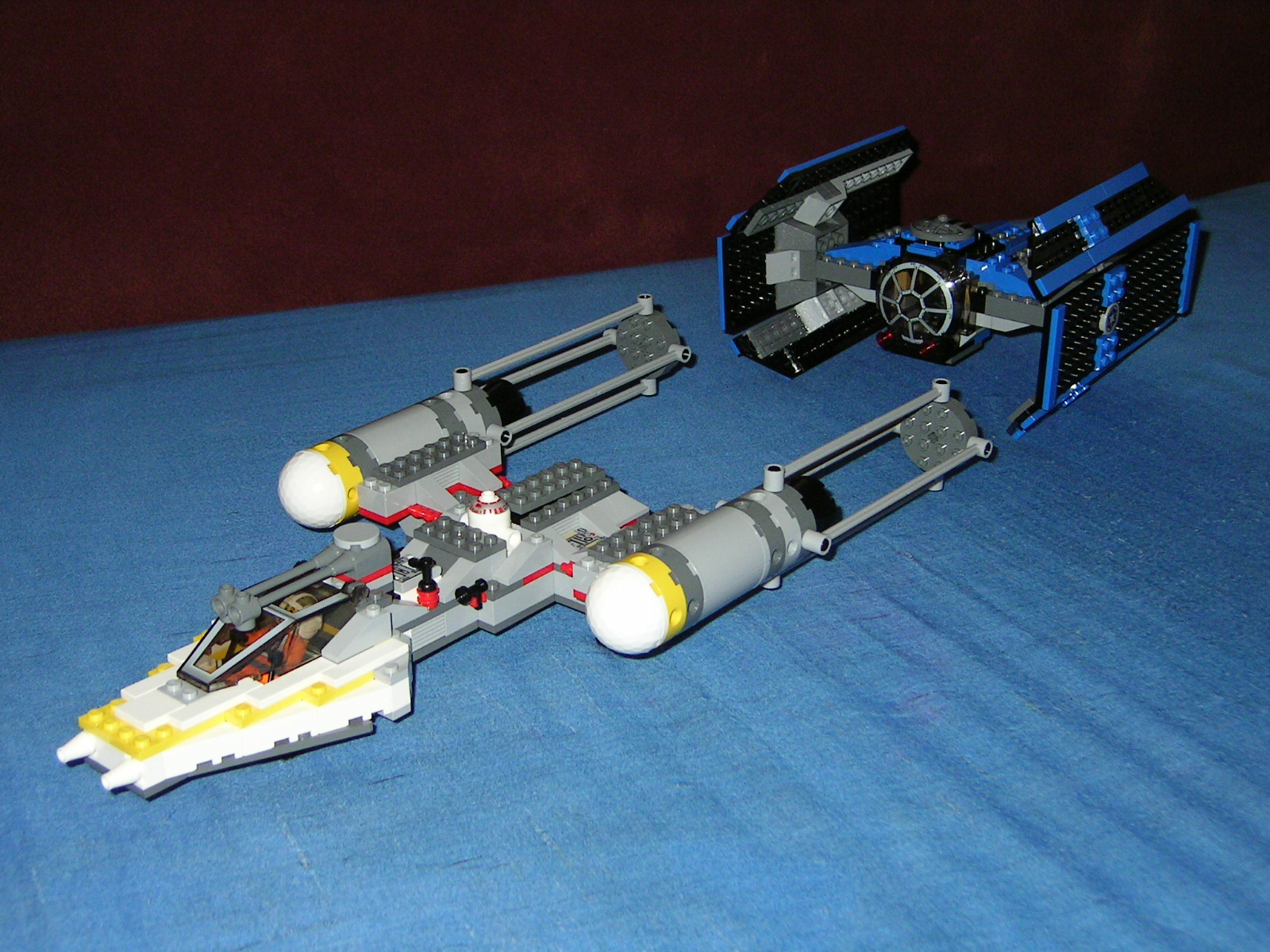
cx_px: 635
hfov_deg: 42.1
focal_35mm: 45
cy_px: 476
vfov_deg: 32.2
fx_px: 1651
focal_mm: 7.1
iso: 100
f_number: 3.3
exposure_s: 1/38.1
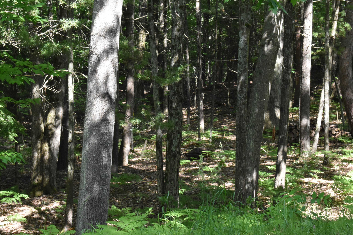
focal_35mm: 82
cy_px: 118
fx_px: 809
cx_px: 176
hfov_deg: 24.6
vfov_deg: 16.6
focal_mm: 55
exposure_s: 1/100
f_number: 22
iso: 2500
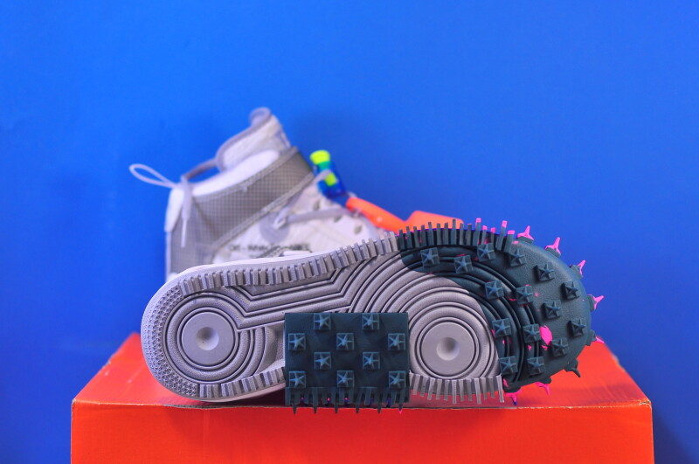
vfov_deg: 18.1
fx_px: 1454
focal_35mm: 75
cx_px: 350
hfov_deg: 27.0
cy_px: 232
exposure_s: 1/250
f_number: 2.8
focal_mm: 50
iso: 250
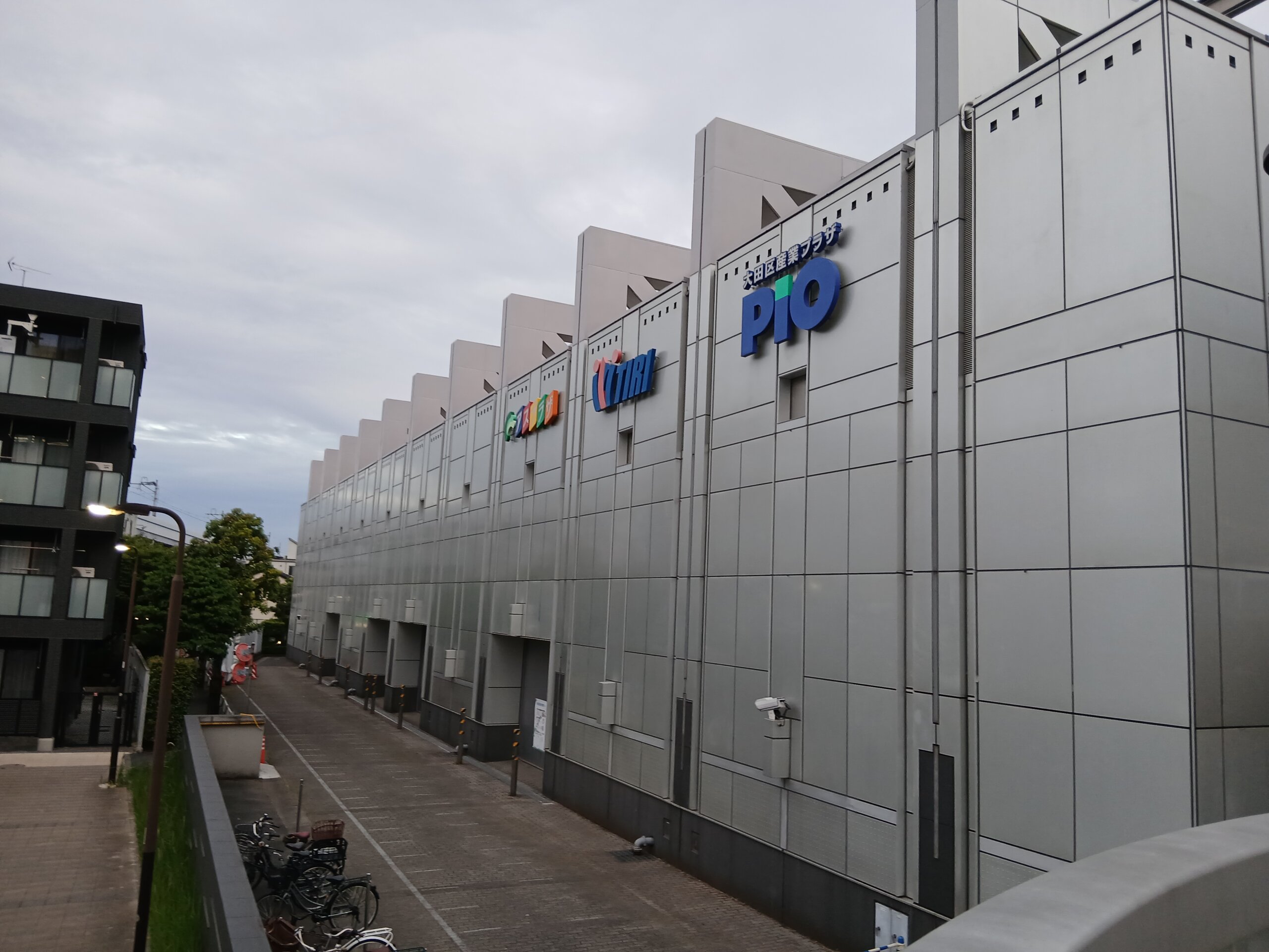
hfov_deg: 67.3
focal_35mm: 26
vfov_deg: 53.1
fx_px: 953
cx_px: 634
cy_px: 476
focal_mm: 3.86
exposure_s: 1/50
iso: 80
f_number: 1.8
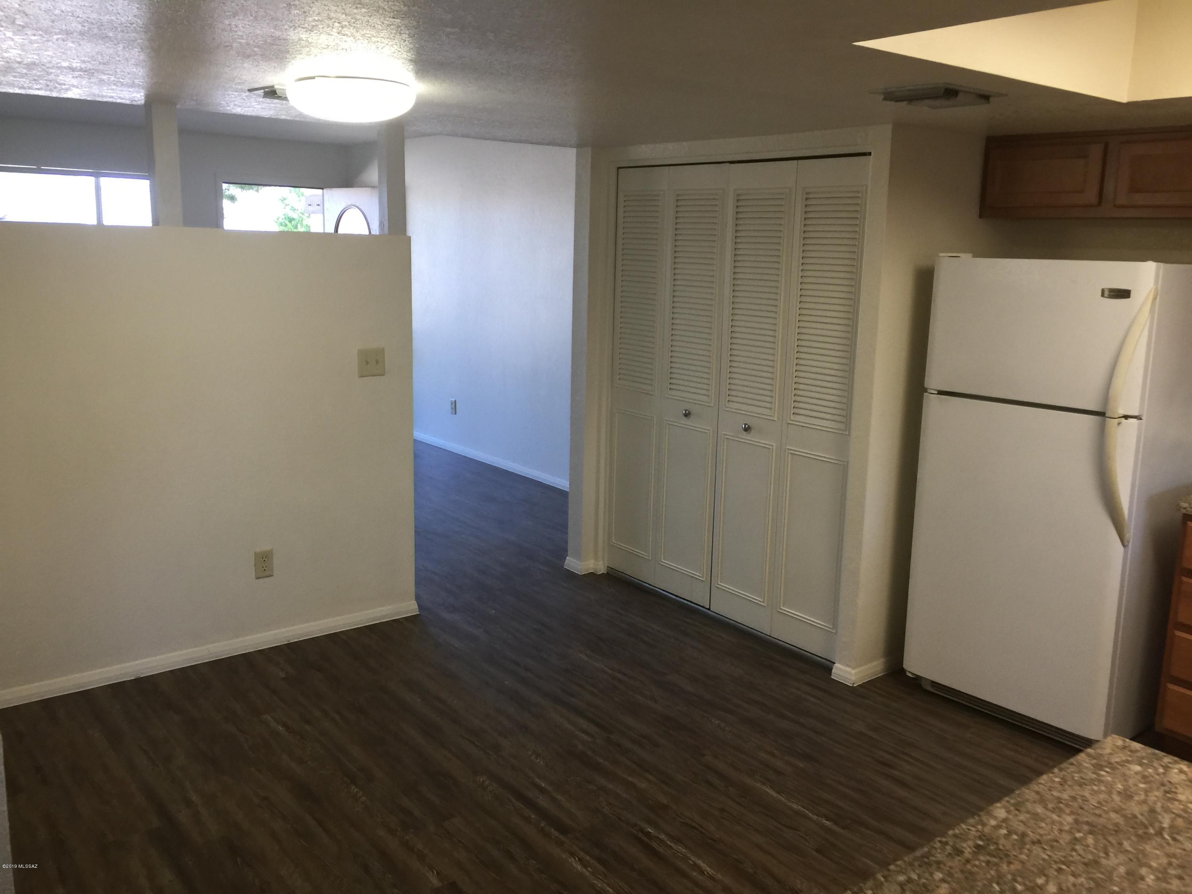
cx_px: 596
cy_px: 447
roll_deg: +0.7
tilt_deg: -5.9
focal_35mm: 29
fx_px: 999
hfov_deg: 61.7
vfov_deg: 48.2
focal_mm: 4.15
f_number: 2.2
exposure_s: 1/30
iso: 32
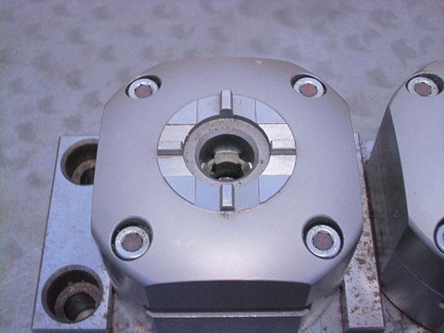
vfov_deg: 28.0
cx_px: 222
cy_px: 166
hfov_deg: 36.8
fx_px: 667
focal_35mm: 52
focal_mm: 9.16
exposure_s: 1/20
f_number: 4.3
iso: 400
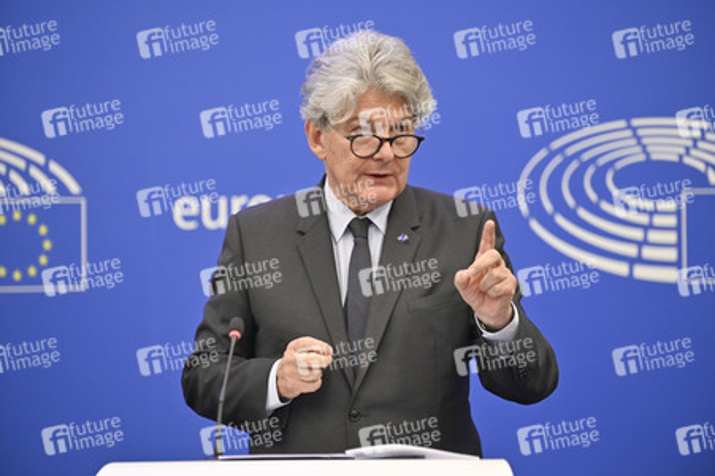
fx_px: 2778
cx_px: 358
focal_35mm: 140
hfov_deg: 14.7
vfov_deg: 9.8
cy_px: 238
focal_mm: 140
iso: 2000
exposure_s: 1/320
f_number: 2.8
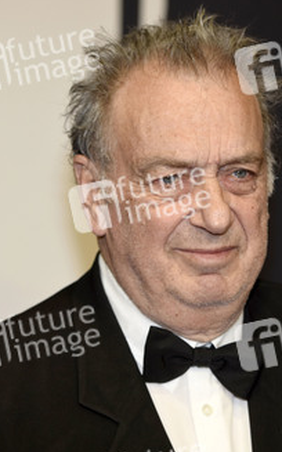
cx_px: 180
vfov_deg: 8.6
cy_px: 270
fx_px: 2992
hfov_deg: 5.4
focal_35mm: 243
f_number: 3.5
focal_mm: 130
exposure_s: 1/640
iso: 640
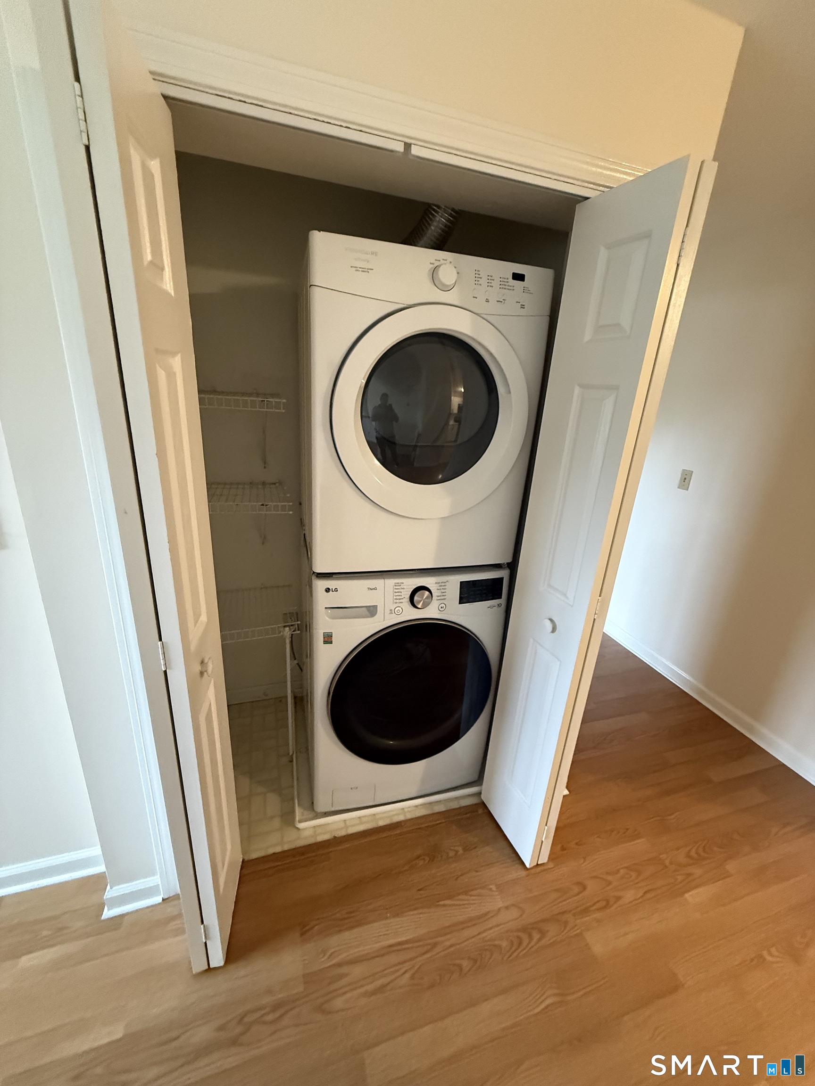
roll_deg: -5.7
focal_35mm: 14
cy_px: 543
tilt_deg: -19.4
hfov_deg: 85.7
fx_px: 439
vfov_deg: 102.1
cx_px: 408
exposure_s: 1/60
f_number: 2.2
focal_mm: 2.22
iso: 640
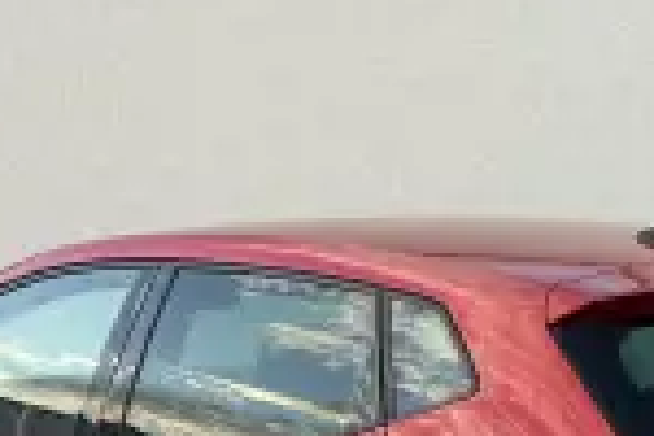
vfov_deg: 10.0
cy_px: 619
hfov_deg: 15.4
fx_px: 2416
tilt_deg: -11.0
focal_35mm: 133
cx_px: 440
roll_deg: -0.1
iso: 80
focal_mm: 6.76
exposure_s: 1/255
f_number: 1.78
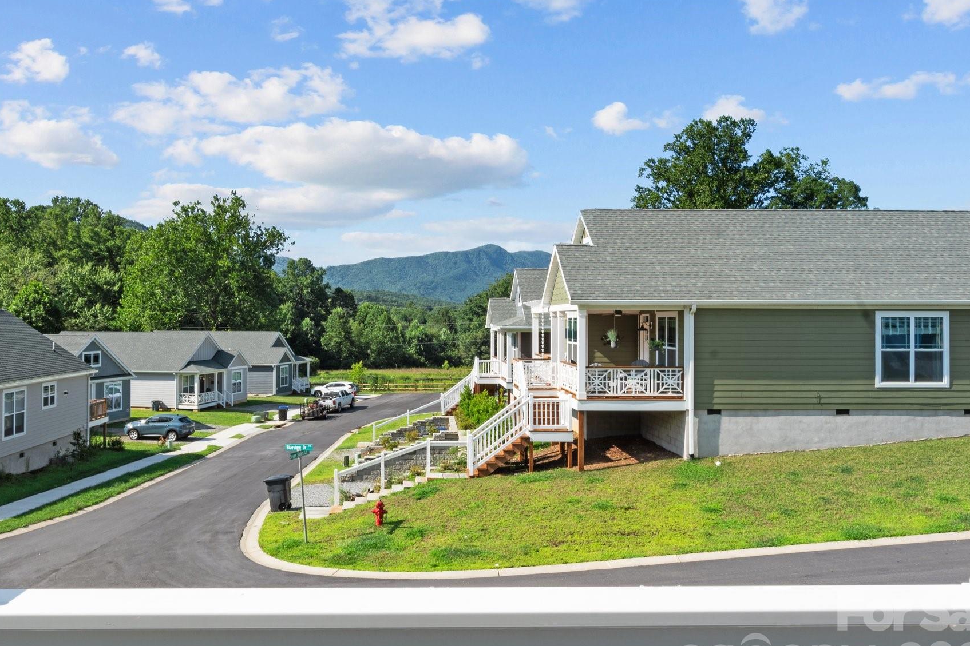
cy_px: 313
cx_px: 434
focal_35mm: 29
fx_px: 781
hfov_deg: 63.5
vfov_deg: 45.0
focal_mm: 16
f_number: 18
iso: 50
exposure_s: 1/25
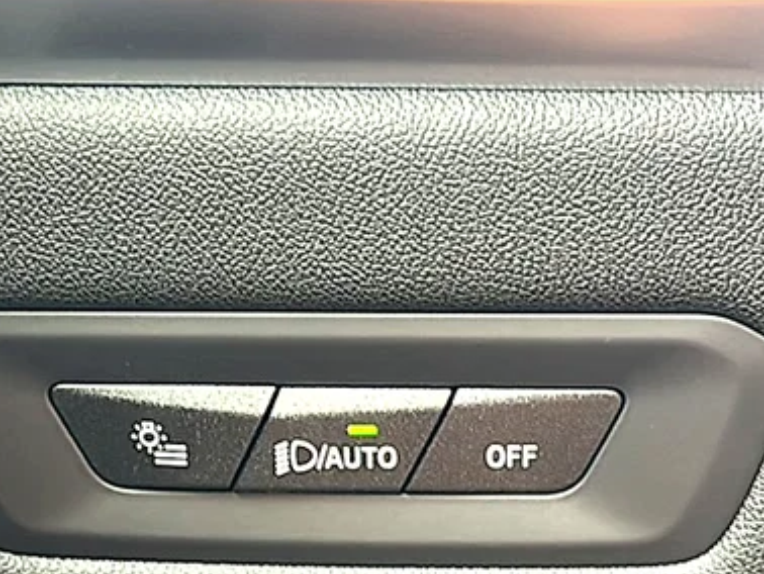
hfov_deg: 26.3
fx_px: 1634
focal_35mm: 74
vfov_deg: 19.8
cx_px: 336
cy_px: 409
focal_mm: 6.86
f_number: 1.78
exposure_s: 1/80
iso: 125
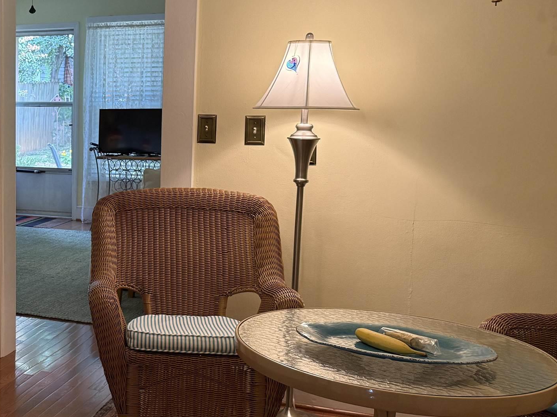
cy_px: 194
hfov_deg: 34.1
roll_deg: -0.1
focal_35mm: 52
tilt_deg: -6.1
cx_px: 20
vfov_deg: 28.0
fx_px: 837
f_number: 1.78
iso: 160
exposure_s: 1/60
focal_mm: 6.76
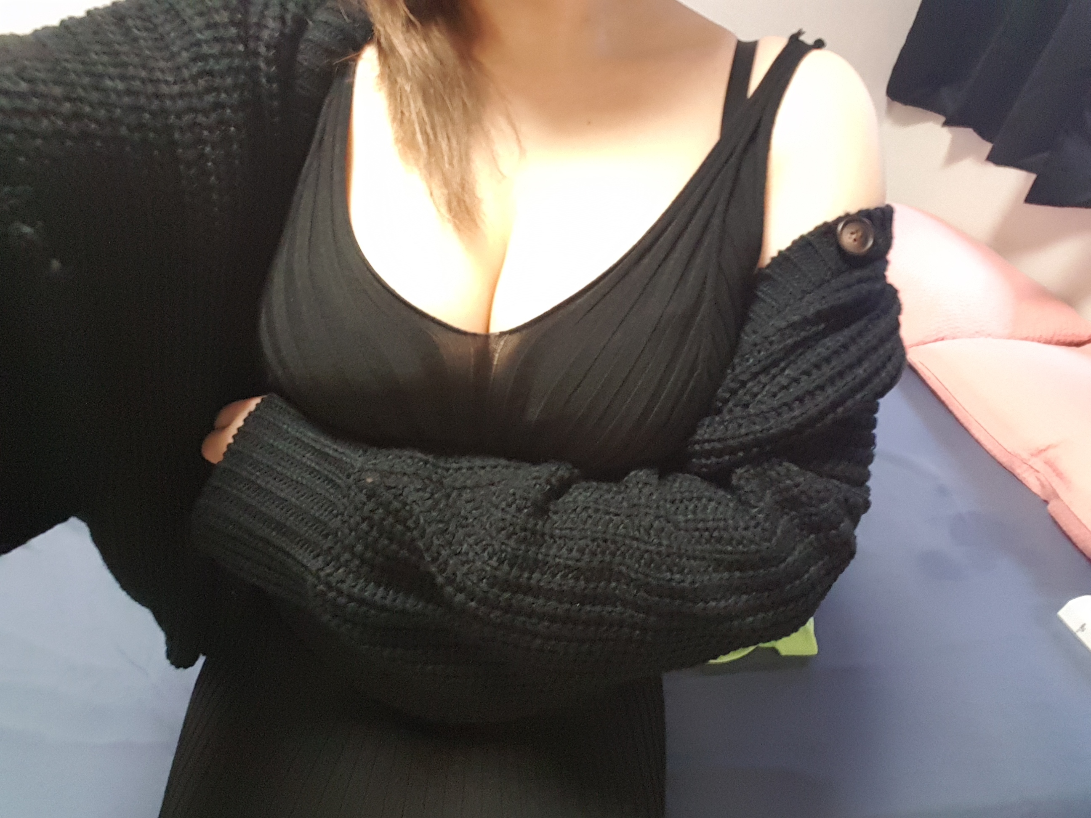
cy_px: 409
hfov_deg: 79.0
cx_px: 546
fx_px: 662
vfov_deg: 63.4
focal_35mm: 21
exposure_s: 1/12
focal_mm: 2.1
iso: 400
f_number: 1.7
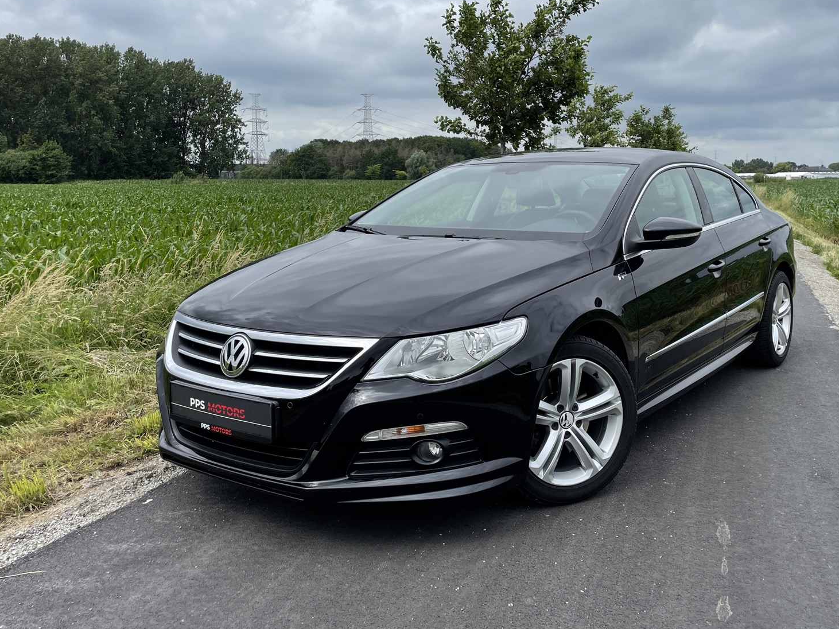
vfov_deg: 42.8
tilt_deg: -4.8
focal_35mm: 33
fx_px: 800
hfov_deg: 55.1
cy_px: 263
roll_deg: +0.5
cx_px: 493
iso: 32
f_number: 1.6
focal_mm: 4.2
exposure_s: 1/2681
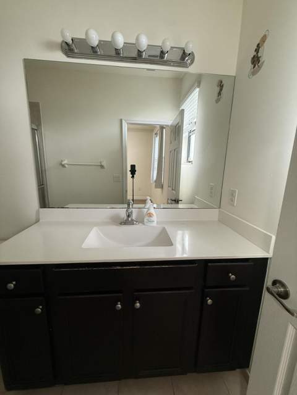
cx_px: 148
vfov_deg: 102.1
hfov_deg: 85.7
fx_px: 160
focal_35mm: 14
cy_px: 198
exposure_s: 1/60
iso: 250
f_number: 2.2
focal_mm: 2.22
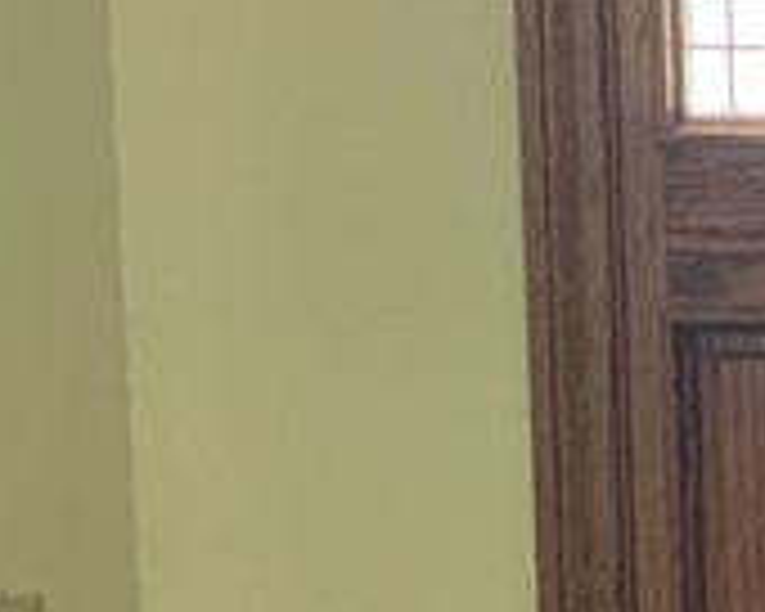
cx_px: 1818
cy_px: 50
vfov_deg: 9.0
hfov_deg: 9.9
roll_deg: -0.9
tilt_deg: -9.3
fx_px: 3872
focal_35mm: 171
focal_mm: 3
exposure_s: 1/60
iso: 100
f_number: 1.8
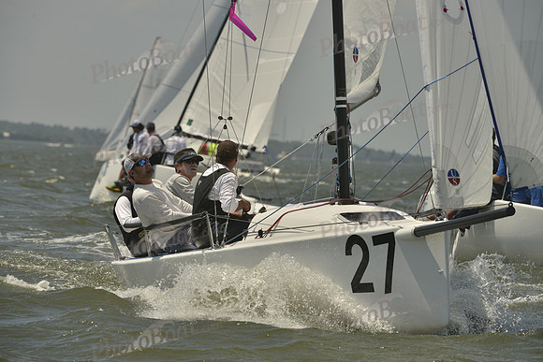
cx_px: 272
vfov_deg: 4.4
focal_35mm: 310
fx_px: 4677
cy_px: 181
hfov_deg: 6.6
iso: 280
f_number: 11
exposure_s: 1/1250
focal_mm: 310
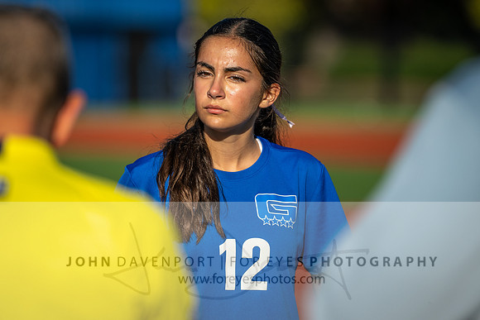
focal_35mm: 267
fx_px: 3564
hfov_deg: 7.7
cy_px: 106
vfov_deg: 5.1
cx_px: 240
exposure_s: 1/2000
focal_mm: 200
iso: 90
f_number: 2.8
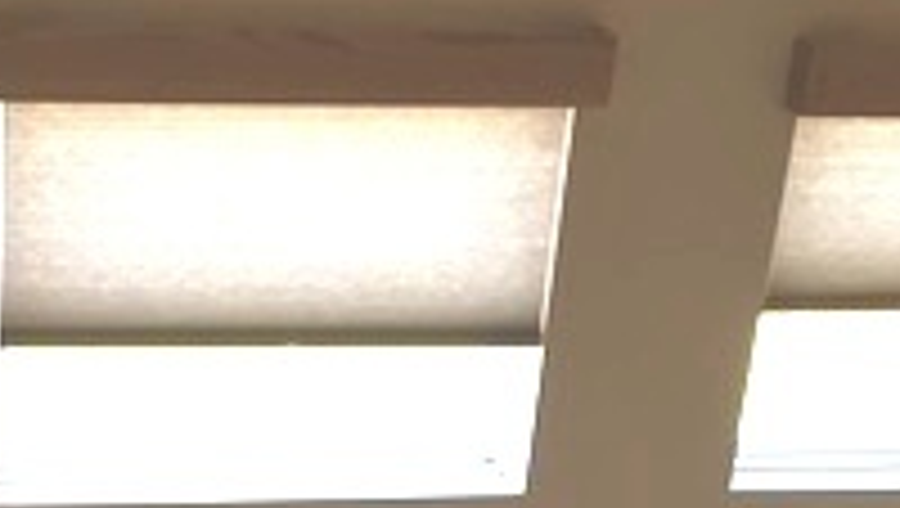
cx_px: 216
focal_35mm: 101
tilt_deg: -31.0
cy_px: 944
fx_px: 2413
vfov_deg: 11.1
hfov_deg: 20.9
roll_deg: -5.8
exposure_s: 1/120
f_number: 2.2
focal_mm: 4.15
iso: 40
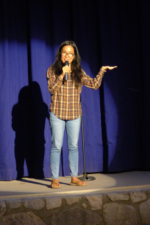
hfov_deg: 17.1
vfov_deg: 25.4
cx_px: 75
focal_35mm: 80
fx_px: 500
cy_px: 112
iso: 800
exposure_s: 1/15
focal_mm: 17.1
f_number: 3.2
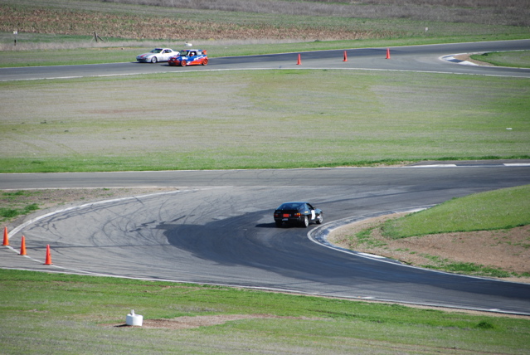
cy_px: 178
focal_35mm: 300
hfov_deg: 6.9
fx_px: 4423
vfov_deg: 4.6
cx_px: 265
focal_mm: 200
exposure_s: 1/640
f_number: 5.6
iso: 200
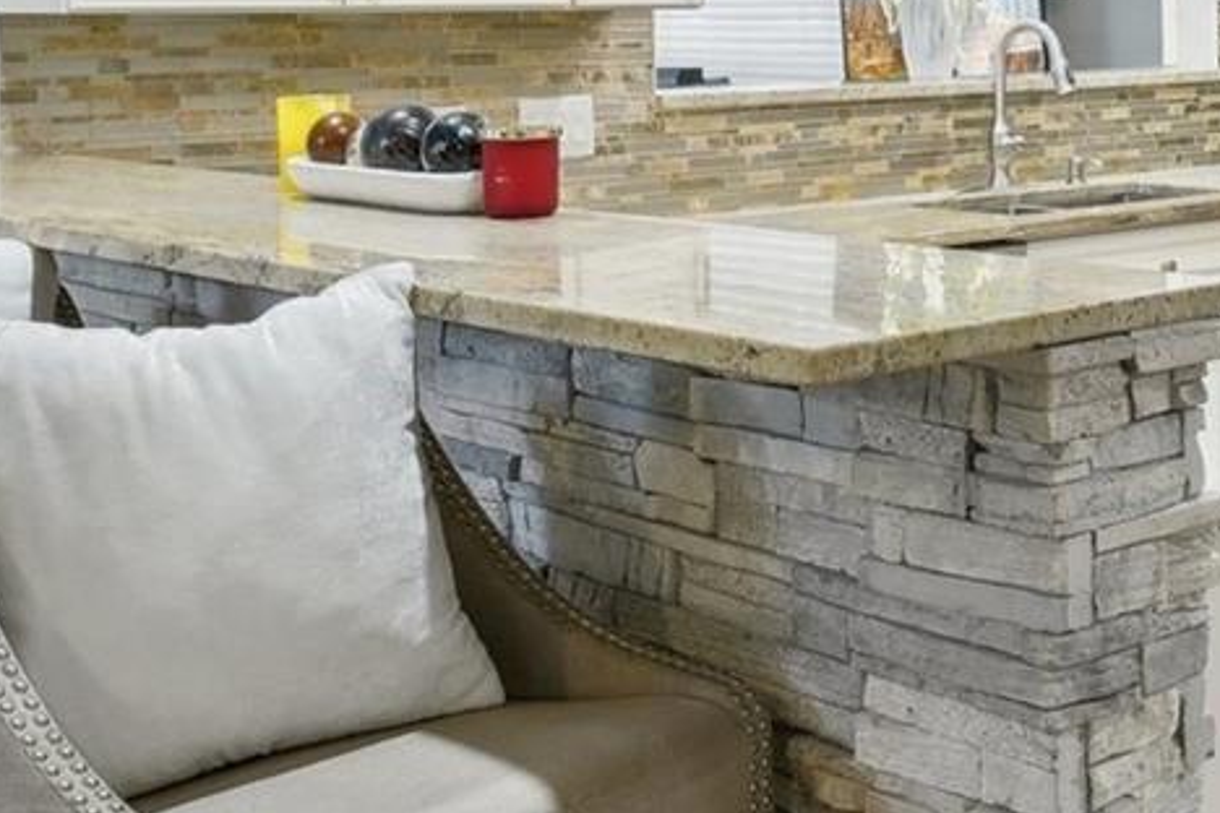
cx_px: 1194
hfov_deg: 29.1
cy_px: -3
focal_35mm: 65
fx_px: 2203
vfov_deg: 20.3
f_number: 8
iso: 640
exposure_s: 1/15
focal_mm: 19
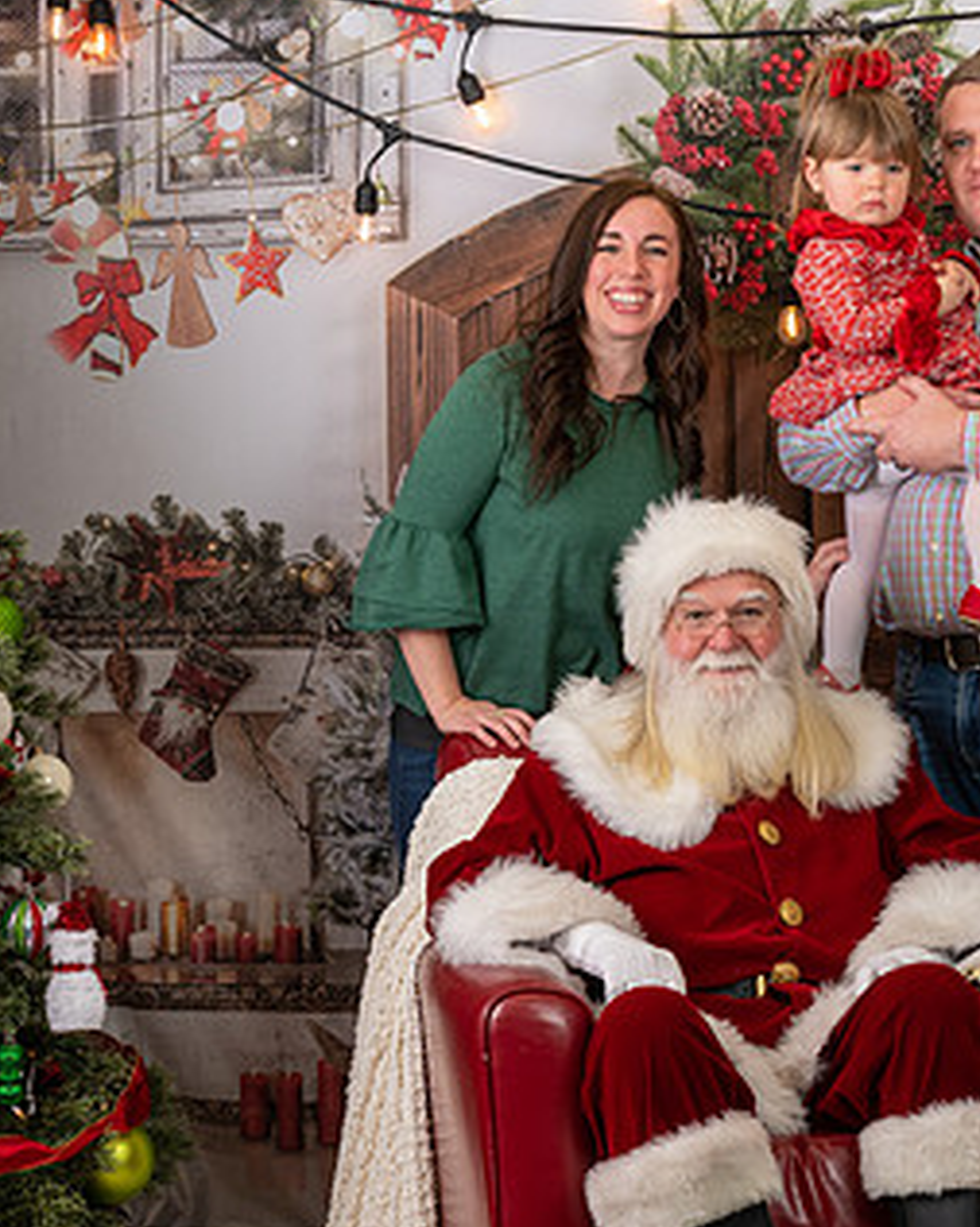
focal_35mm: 100
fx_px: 3631
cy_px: 658
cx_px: 530
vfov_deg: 19.2
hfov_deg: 15.4
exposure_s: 1/100
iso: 100
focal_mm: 50
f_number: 9
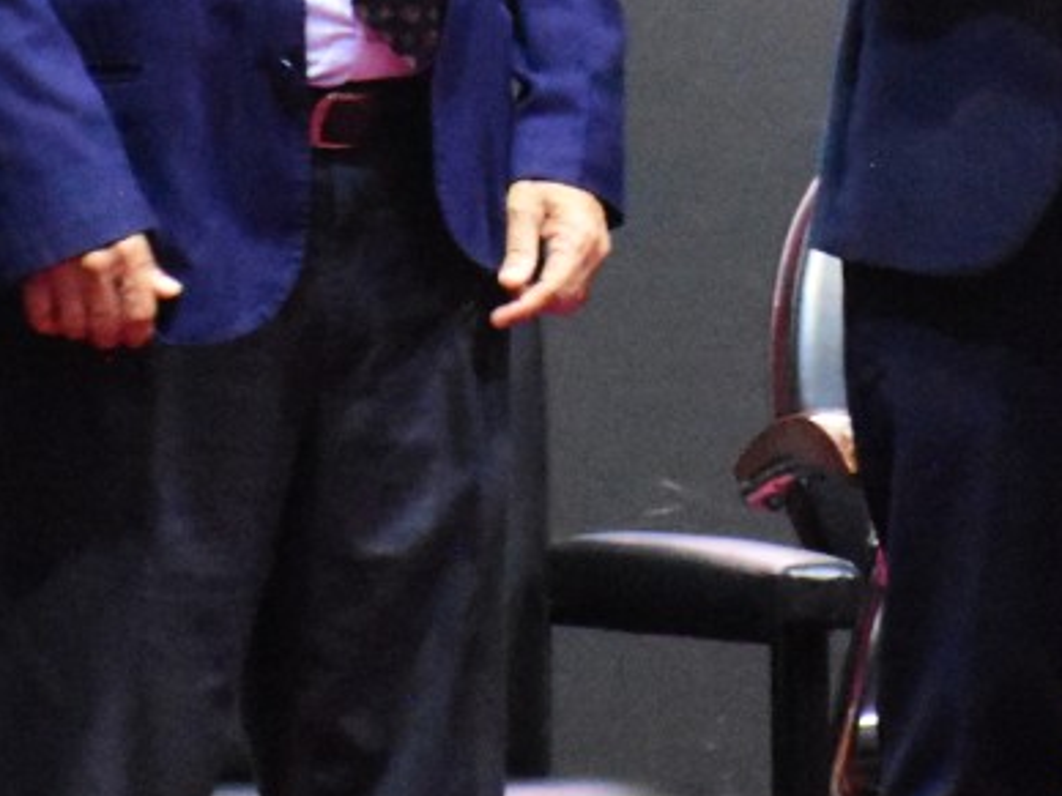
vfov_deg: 3.5
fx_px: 12947
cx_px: 898
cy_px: -454
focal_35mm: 422
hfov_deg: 4.7
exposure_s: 1/125
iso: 11400
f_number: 5.6
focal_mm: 70
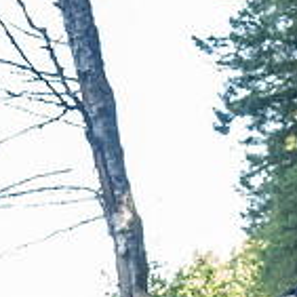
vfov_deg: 12.9
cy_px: 398
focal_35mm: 130
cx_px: 332
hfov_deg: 13.2
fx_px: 1262
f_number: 2.8
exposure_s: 1/1000
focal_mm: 23
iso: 4000
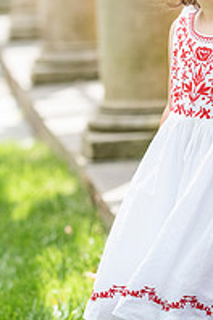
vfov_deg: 8.9
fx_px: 2057
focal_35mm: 231
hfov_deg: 5.9
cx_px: 216
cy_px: 116
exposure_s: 1/1000
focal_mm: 102
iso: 640
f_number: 3.5
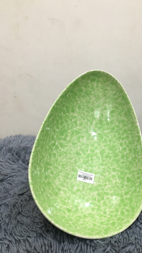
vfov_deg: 61.0
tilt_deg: -16.7
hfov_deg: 36.2
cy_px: 125
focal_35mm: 32
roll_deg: -0.7
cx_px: 96
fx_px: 214
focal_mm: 4.15
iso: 100
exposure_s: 1/33
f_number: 2.2
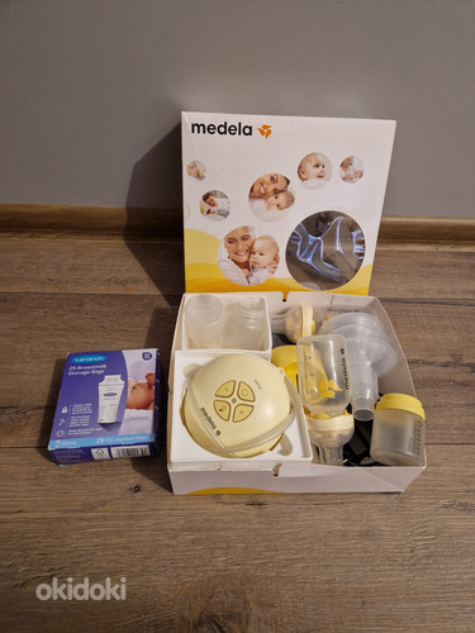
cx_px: 238
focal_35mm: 23
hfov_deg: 58.9
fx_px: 421
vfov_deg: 73.9
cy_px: 316
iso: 500
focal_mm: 5.4
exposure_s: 1/33
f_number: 1.8
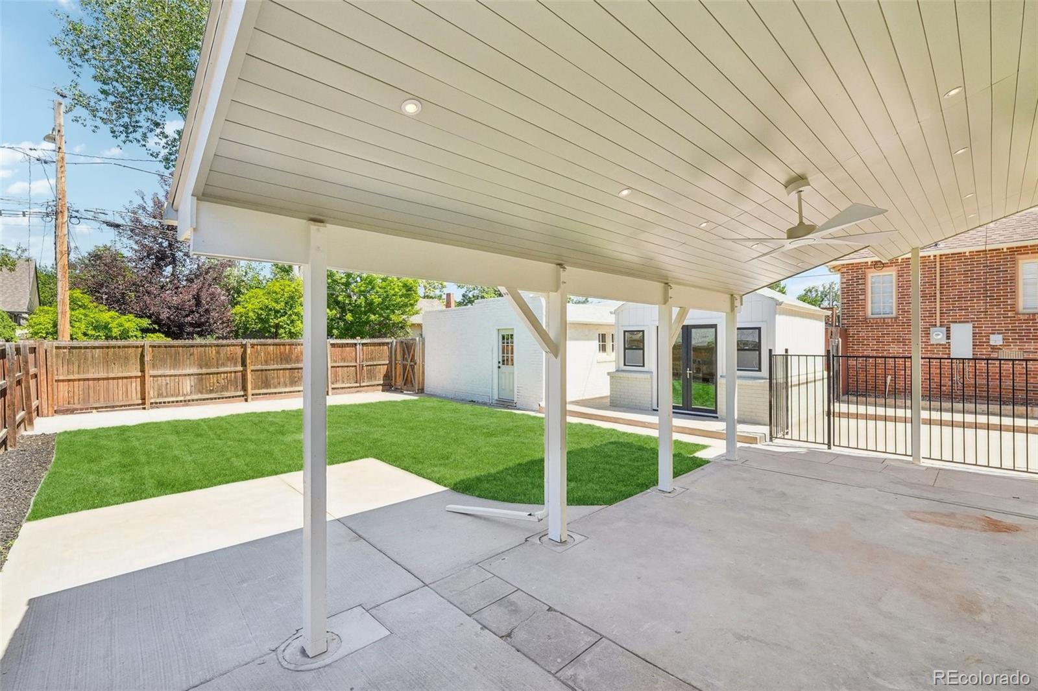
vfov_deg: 77.3
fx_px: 432
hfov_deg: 100.4
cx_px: 519
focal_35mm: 15
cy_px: 346
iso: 800
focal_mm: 10
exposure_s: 1/400
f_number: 8
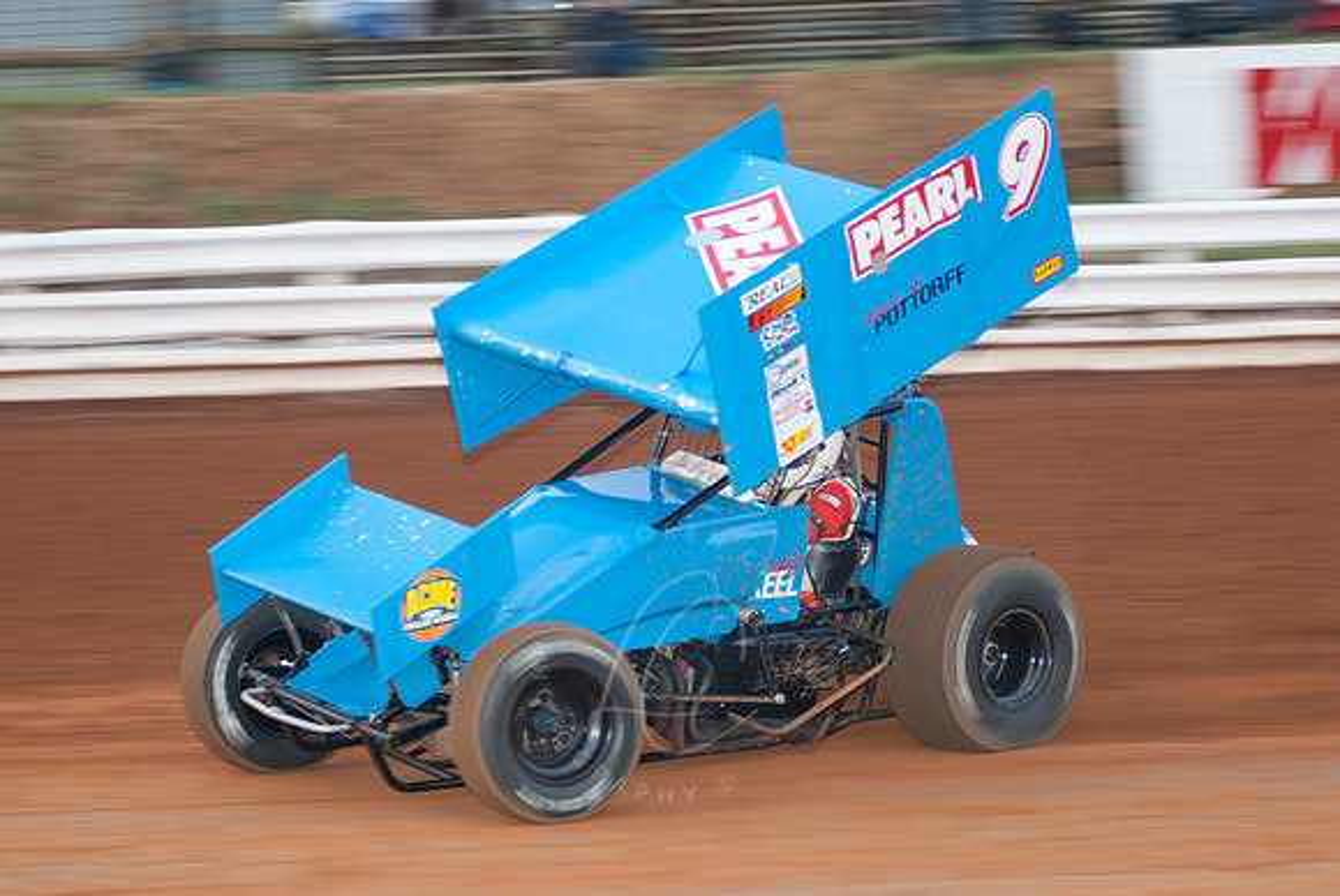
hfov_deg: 15.9
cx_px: 670
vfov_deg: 10.7
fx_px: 4806
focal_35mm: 129
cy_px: 448
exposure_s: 1/250
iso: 250
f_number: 2.8
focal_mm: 86
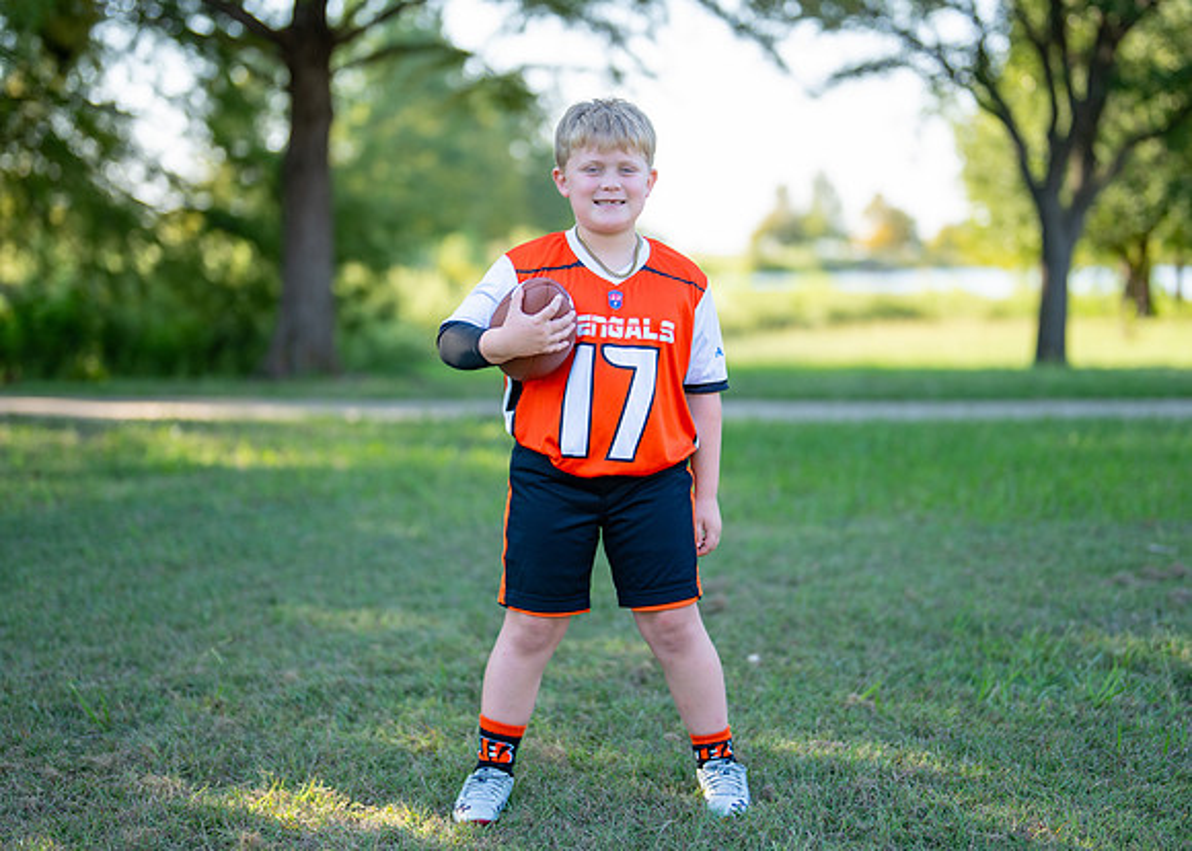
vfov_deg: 22.7
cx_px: 600
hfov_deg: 31.5
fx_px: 2115
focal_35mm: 62
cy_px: 399
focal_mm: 50
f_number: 1.2
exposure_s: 1/1250
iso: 100
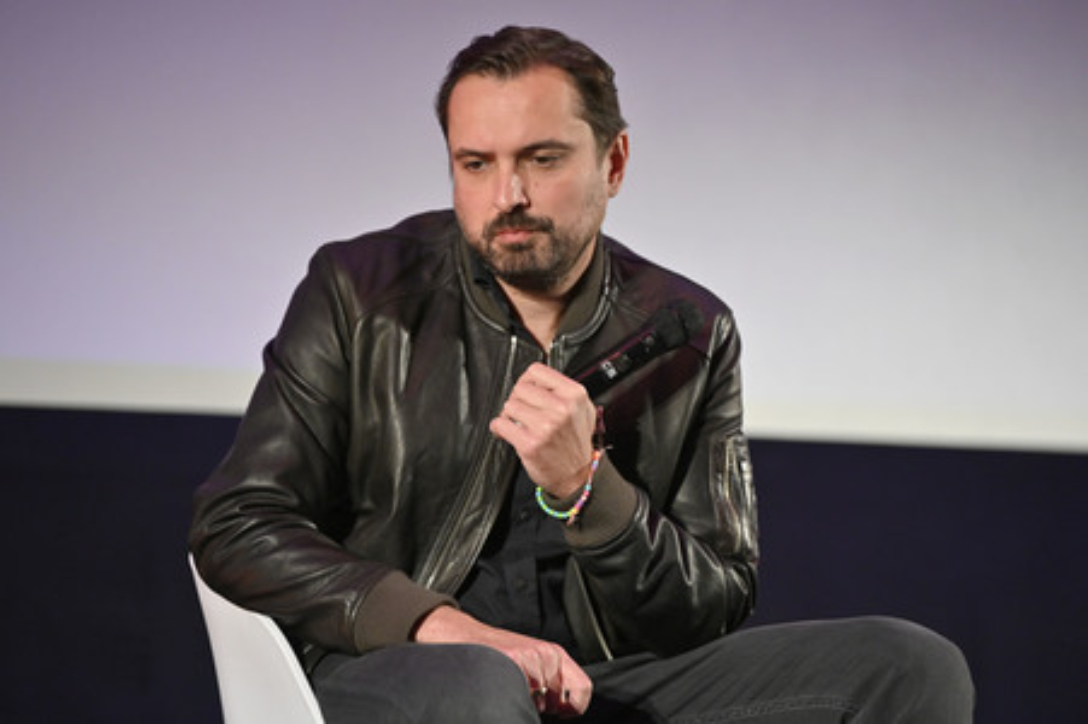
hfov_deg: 14.2
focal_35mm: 145
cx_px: 544
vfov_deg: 9.4
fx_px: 4379
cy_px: 362
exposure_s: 1/400
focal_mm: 145
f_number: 2.8
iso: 3200
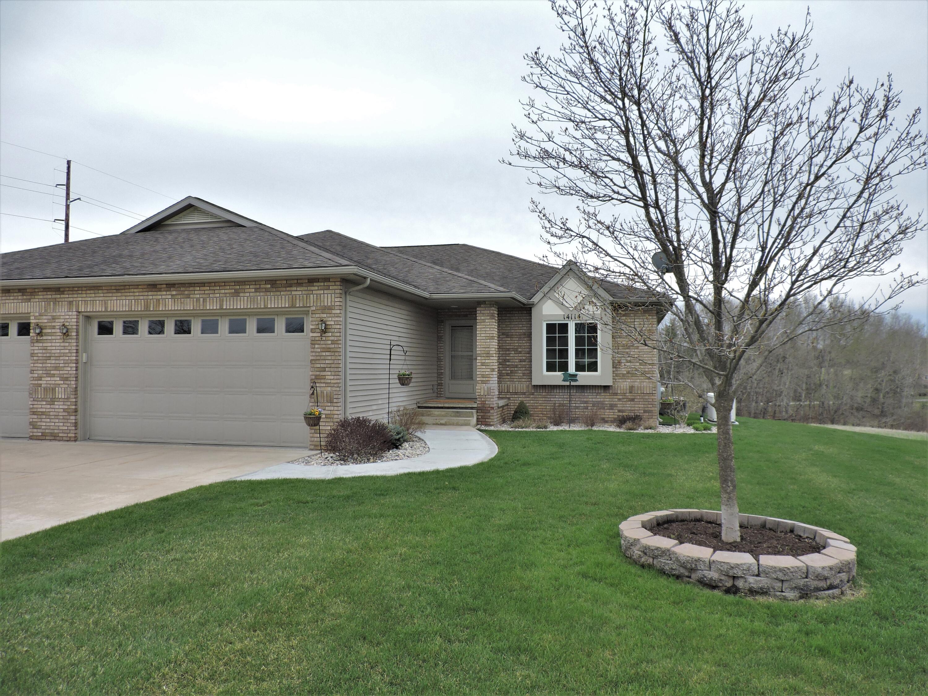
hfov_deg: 71.6
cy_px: 348
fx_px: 643
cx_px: 464
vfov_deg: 56.8
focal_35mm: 24
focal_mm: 4.3
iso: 100
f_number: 3
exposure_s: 1/1000
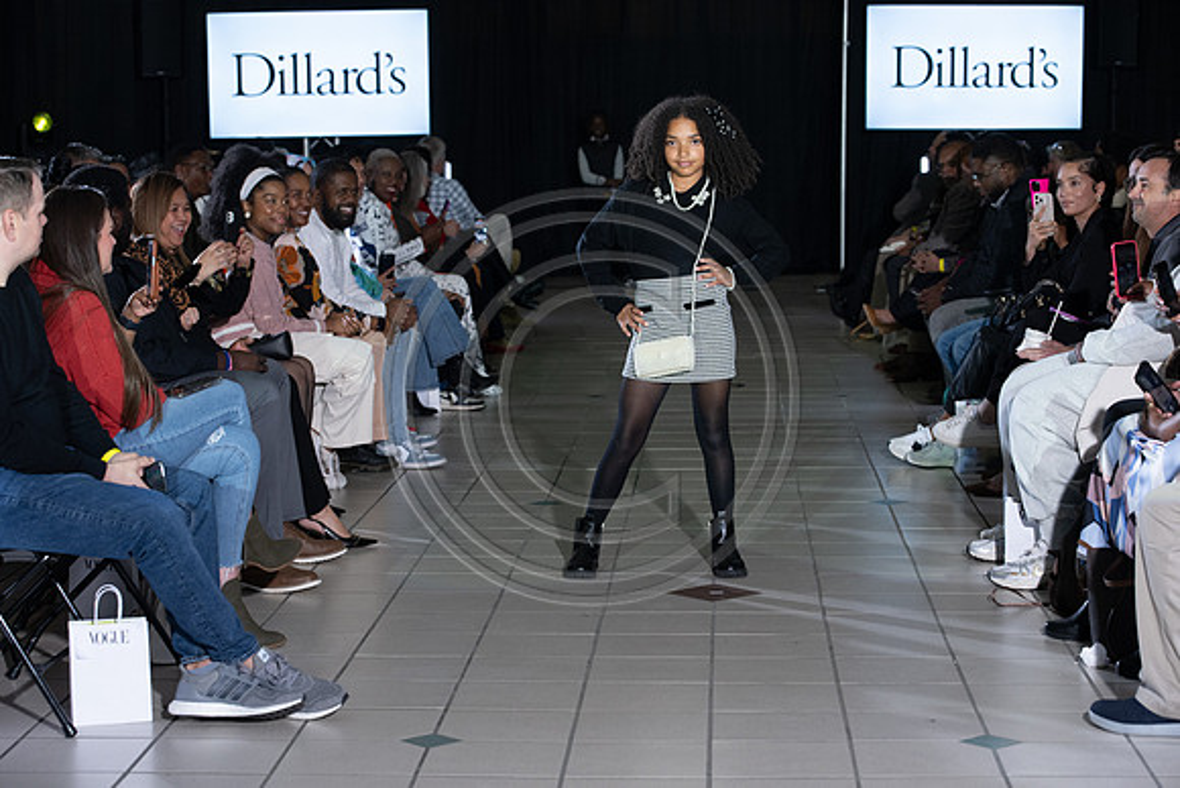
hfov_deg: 25.4
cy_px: 394
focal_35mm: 80
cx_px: 590
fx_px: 2623
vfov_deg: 17.1
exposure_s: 1/160
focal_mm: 80
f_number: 5
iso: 1250
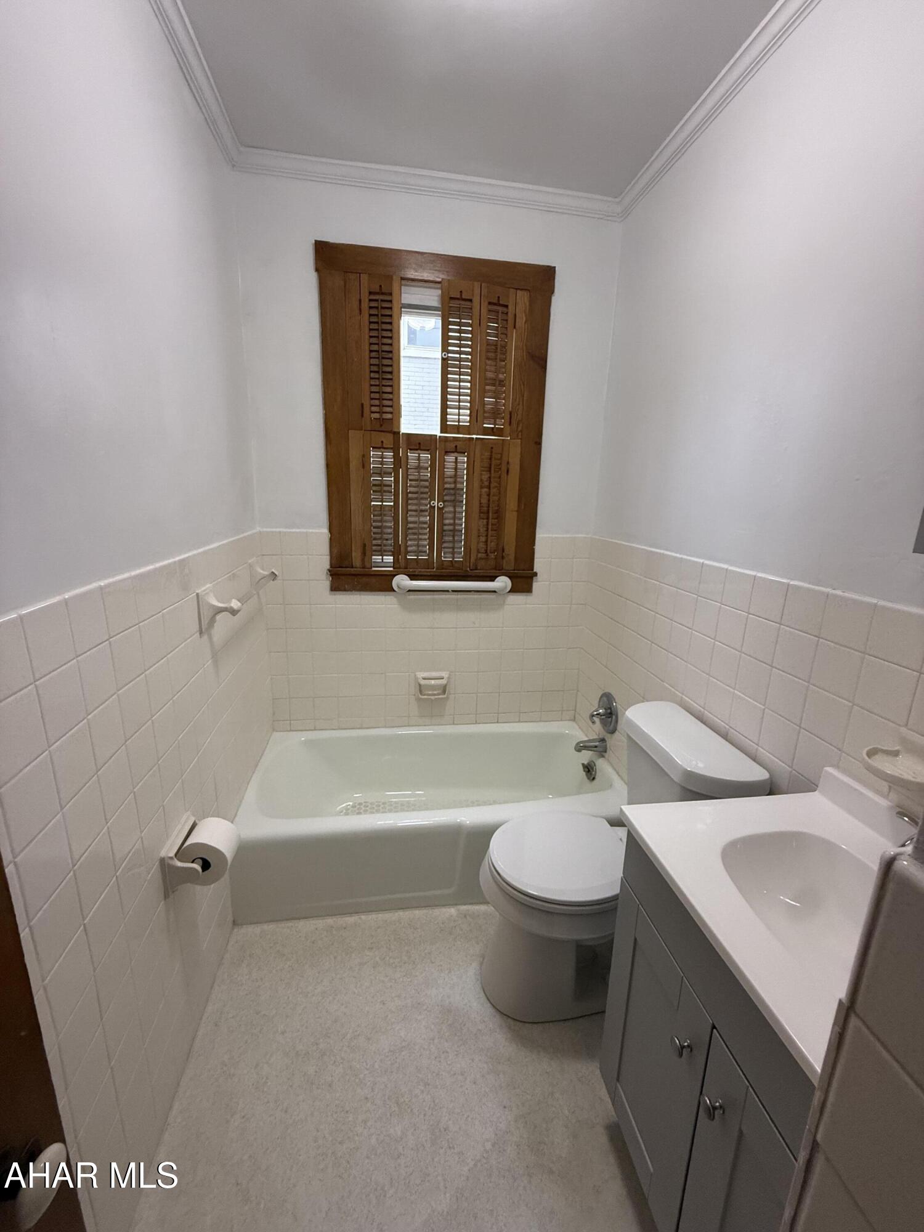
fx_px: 498
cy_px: 616
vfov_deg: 102.1
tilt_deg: -13.8
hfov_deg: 85.7
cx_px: 462
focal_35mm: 14
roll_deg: -1.7
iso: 320
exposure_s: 1/120
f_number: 2.2
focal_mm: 2.22
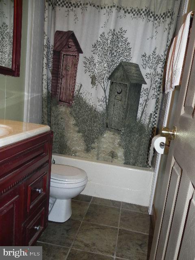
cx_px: 98
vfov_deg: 67.3
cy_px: 130
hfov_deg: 53.1
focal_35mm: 26
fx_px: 195
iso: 200
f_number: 2.8
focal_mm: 4.6
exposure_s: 1/30
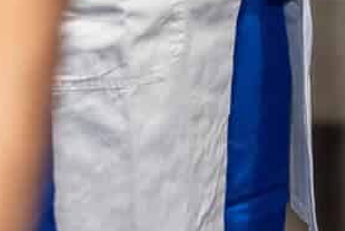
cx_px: 548
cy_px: -495
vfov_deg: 5.7
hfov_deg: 8.9
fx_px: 2149
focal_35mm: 224
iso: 1000
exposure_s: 1/200
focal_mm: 35
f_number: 1.8
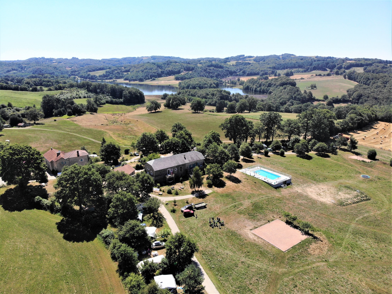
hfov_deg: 71.6
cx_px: 196
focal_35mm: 24
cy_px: 147
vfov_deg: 56.8
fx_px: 272
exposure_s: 1/929
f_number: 2.8
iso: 100
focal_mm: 4.5
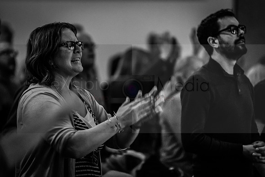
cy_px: 83
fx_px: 1567
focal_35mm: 213
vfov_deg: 6.5
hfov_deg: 9.7
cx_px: 127
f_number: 2.8
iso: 4000
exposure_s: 1/60
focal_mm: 200
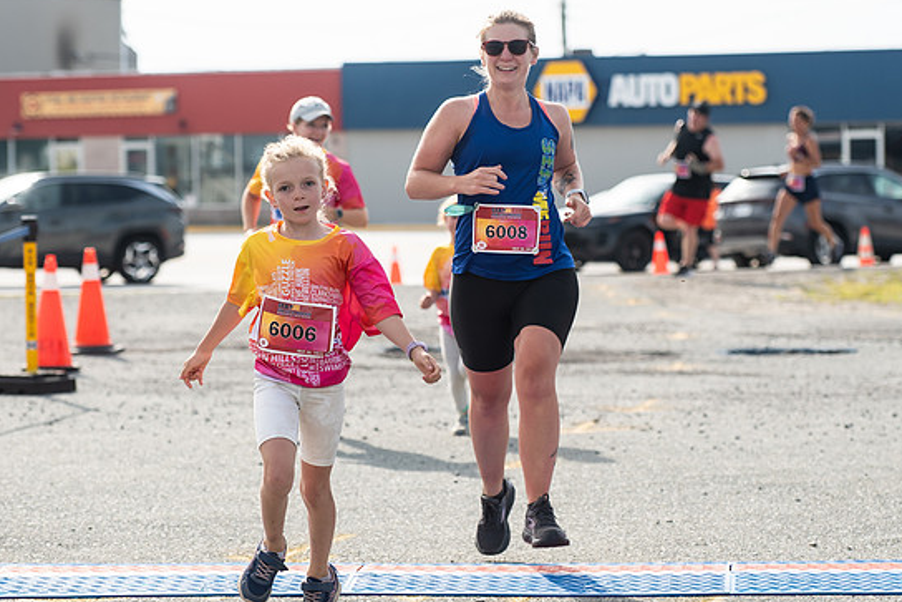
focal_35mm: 142
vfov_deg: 9.7
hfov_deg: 14.4
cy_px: 205
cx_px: 479
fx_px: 3559
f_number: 4.5
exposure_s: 1/2000
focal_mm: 100
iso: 250
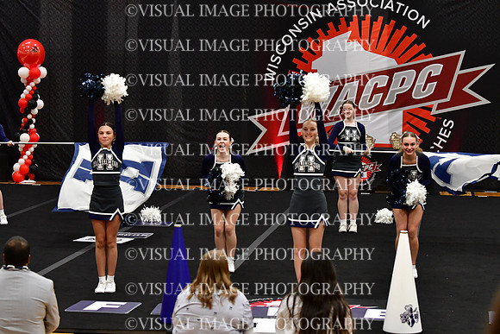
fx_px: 1459
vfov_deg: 13.0
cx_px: 250
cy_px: 167
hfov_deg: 19.5
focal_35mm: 105
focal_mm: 70
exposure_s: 1/500
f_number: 4
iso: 4000
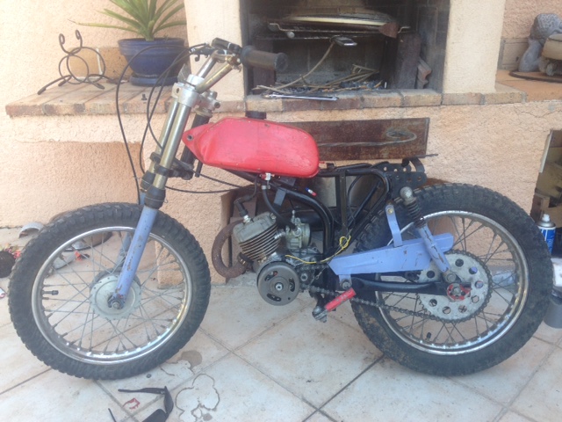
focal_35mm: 33
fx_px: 536
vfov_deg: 42.9
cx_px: 281
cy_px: 211
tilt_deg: -23.3
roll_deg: +1.9
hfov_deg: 55.4
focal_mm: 4.12
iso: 50
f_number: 2.4
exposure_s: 1/121
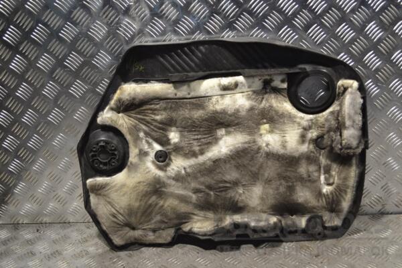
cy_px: 134
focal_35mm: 45
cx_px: 201
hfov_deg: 43.6
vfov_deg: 29.9
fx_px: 502
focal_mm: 30
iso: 400
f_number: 4.5
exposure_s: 1/80
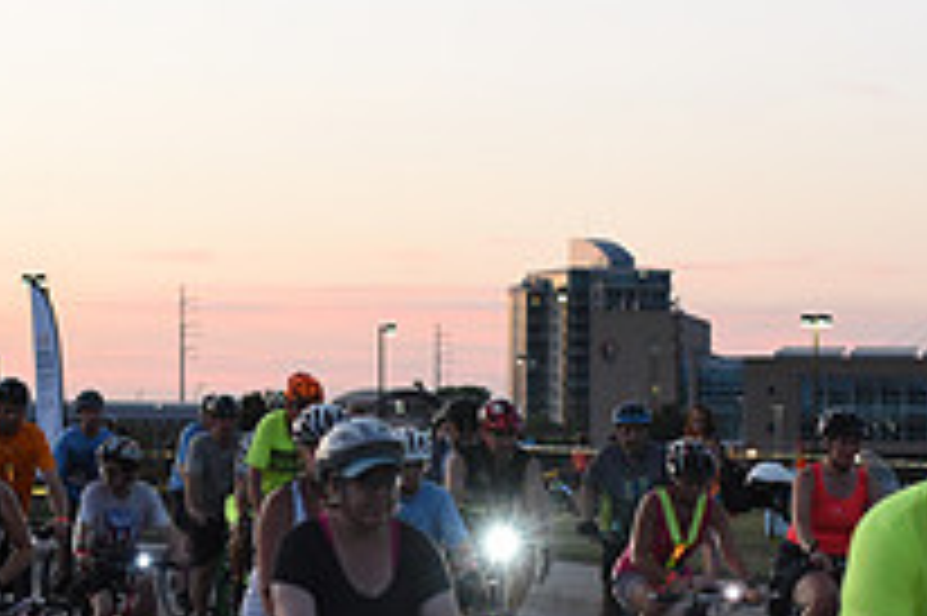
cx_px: 594
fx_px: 3628
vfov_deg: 9.5
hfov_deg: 14.5
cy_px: 789
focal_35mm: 141
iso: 2500
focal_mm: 50
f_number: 2.8
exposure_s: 1/400
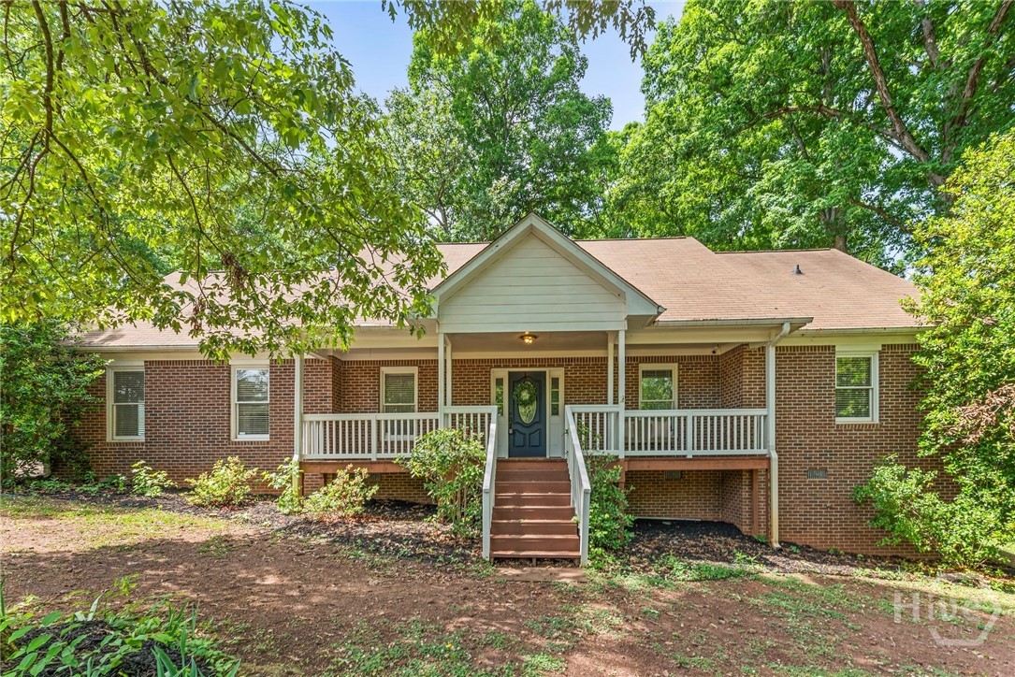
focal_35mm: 15
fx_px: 423
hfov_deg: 100.4
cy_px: 338
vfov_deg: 77.4
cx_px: 508
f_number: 10
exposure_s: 1/15
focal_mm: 15
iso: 50
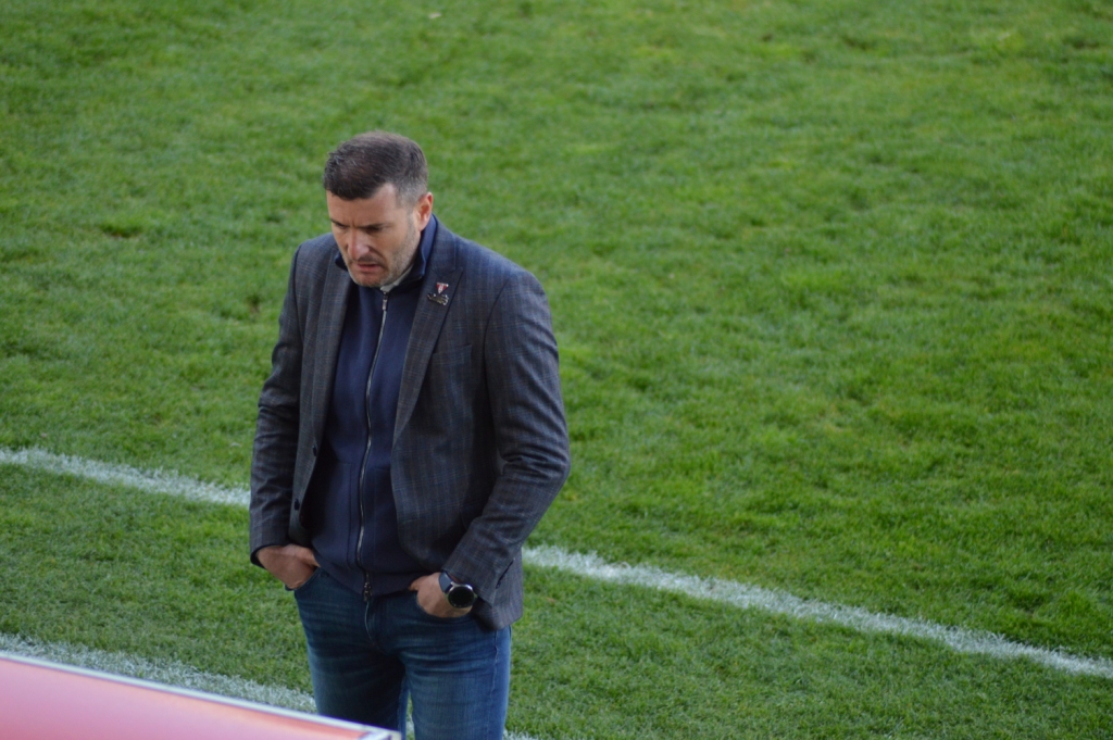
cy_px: 370
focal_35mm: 300
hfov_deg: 6.9
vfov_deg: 4.6
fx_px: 9267
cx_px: 556
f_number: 4.8
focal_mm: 200
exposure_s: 1/500
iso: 1000
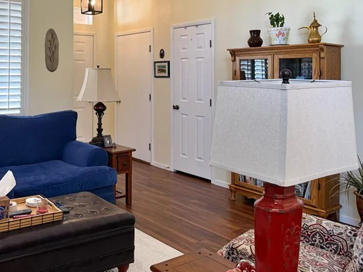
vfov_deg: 30.4
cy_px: 69
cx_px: 46
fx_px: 493
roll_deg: +0.1
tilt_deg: +0.7
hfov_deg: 38.1
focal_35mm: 47
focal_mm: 6.76
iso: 200
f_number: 1.78
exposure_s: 1/60
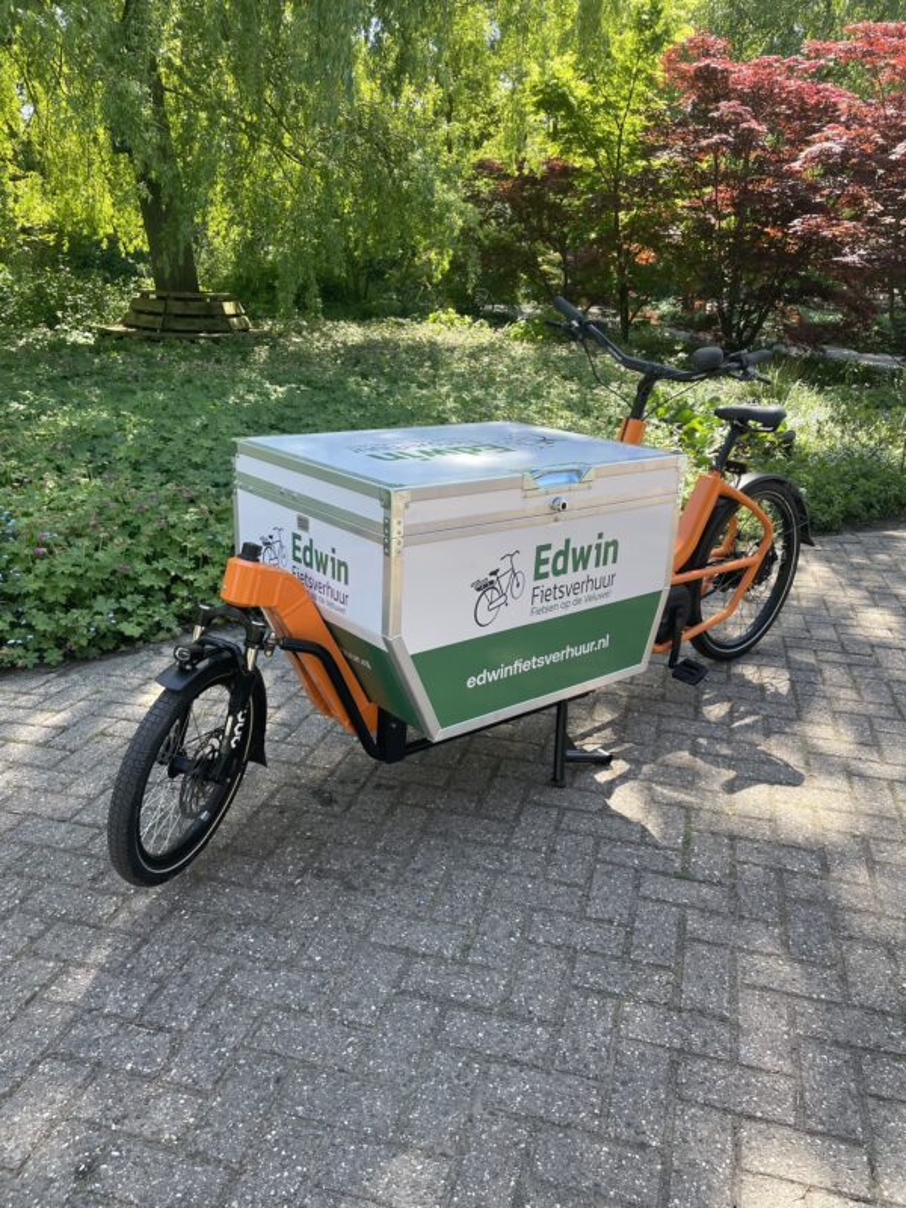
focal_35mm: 26
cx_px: 453
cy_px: 604
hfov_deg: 53.1
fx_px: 907
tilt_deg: -20.1
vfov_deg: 67.3
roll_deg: -1.1
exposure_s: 1/487
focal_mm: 4.2
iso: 32
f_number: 1.6
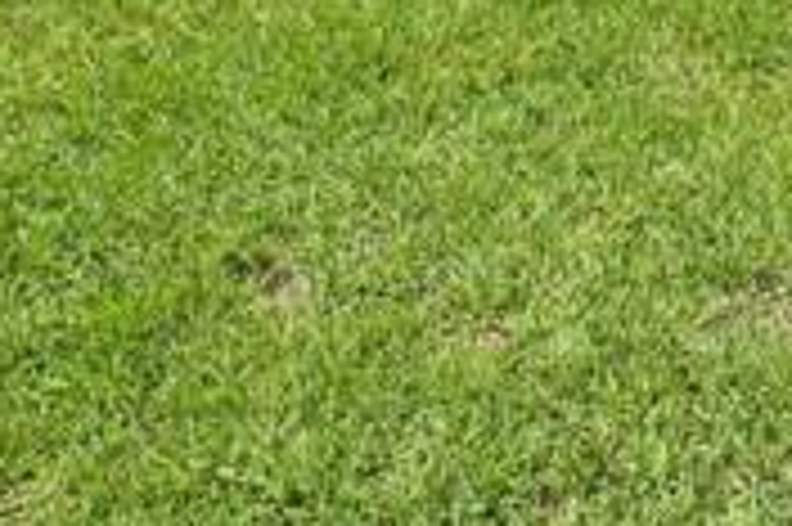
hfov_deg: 34.7
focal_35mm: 51
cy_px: -418
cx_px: 824
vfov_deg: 19.7
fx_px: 1121
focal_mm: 14
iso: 100
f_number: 8
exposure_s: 1/250
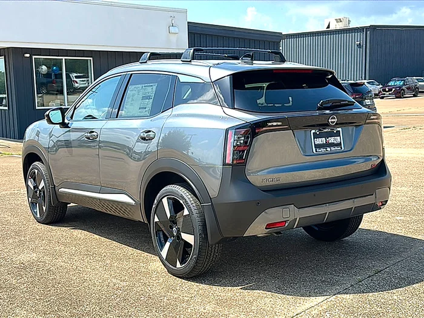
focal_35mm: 38
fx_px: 465
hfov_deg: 49.0
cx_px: 212
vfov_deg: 37.7
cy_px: 159
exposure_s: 1/3268
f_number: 1.78
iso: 80
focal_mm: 6.86
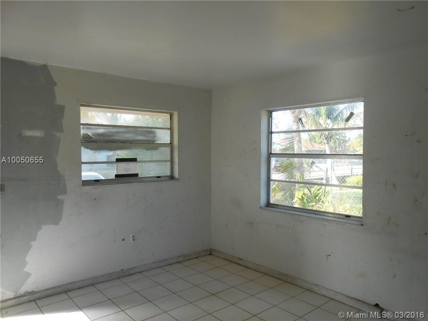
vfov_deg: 53.1
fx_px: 321
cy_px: 160
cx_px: 214
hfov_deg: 67.3
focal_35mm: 26
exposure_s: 1/80
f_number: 3.5
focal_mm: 4.6
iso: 80
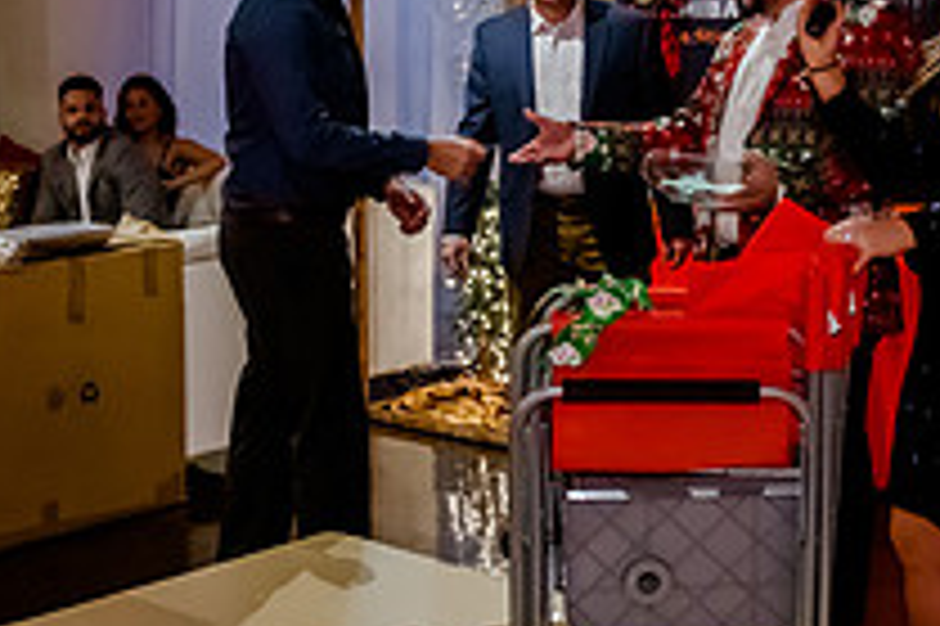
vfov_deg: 18.9
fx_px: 1852
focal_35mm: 71
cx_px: 615
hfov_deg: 28.3
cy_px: 114
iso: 5000
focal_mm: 24
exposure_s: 1/200
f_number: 2.8
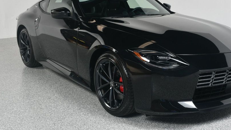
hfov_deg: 42.7
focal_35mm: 48
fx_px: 294
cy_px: 56
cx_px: 137
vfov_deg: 24.9
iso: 100
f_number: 9
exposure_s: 1/160
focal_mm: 24
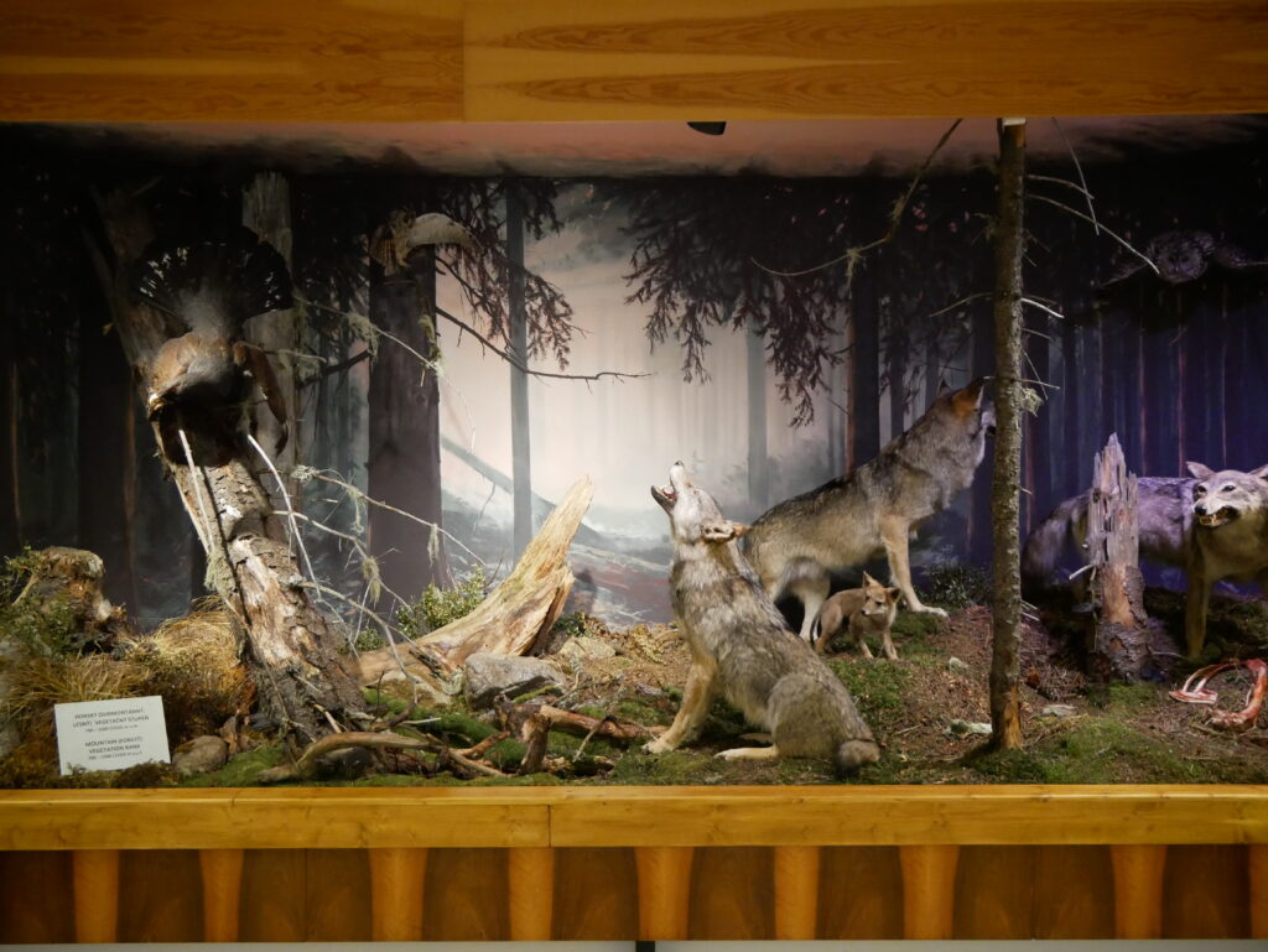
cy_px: 476
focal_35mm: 36
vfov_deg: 39.7
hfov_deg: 51.3
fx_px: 1319
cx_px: 634
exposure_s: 1/60
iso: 3200
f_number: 3.9
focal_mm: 18
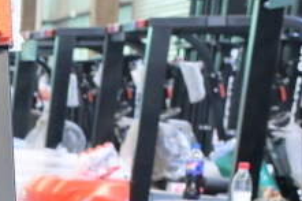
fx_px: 1459
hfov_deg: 10.4
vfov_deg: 7.5
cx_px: -385
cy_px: 436
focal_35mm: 174
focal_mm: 24
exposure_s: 1/200
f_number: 4
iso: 3200
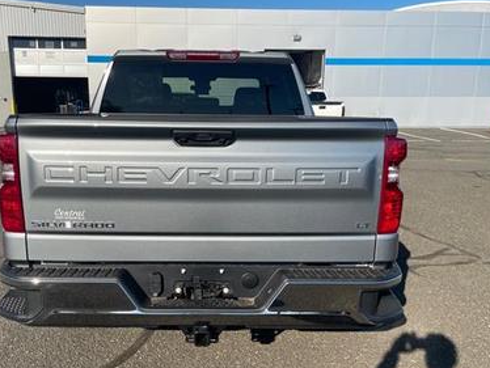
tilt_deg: -14.7
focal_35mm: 35
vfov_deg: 40.7
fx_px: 496
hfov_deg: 52.4
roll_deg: -0.1
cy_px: 208
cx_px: 204
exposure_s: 1/1949
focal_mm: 4.2
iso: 32
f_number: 1.6
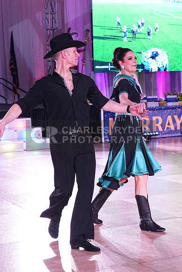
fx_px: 599
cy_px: 136
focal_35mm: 79
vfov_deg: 25.7
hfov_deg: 17.3
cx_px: 91
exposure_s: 1/320
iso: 2500
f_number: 5.6
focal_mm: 53
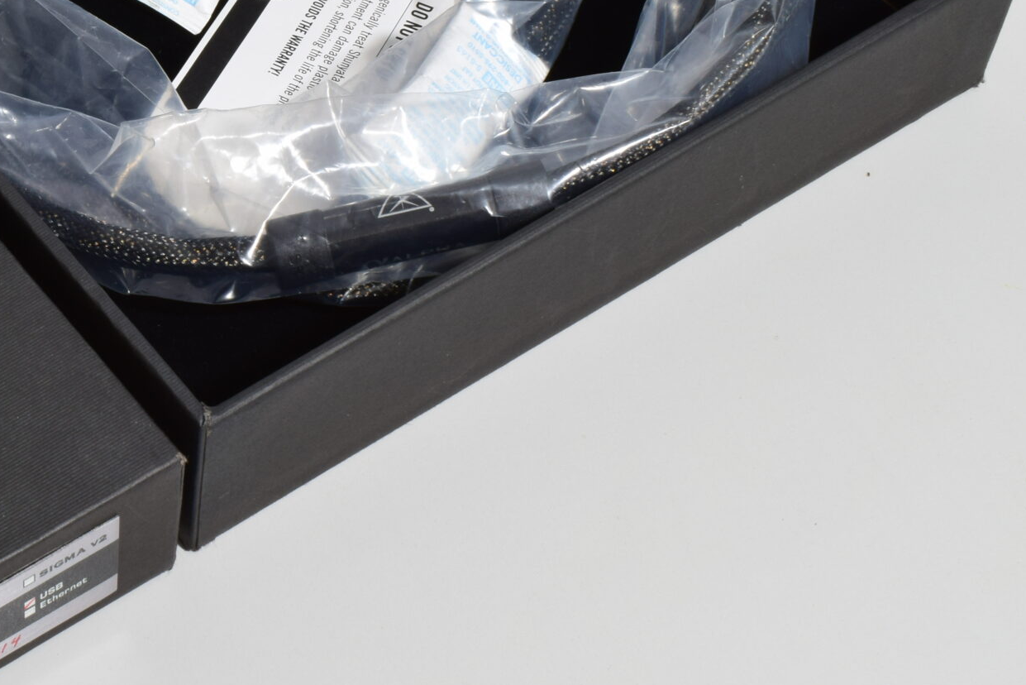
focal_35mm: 99
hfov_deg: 20.0
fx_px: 2822
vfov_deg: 13.7
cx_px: 17
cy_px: 119
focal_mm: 32
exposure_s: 2
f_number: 25
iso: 100
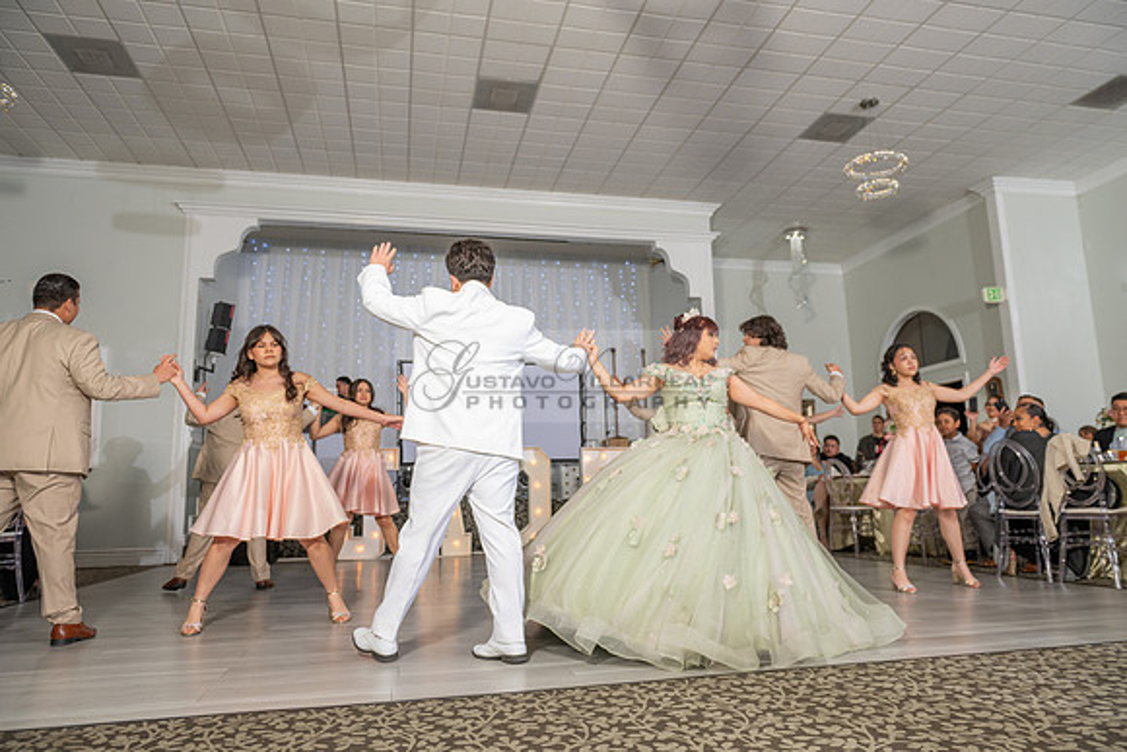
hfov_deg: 73.7
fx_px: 751
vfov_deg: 53.2
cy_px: 376
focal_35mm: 24
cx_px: 564
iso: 500
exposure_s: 1/160
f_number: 3.5
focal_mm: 24
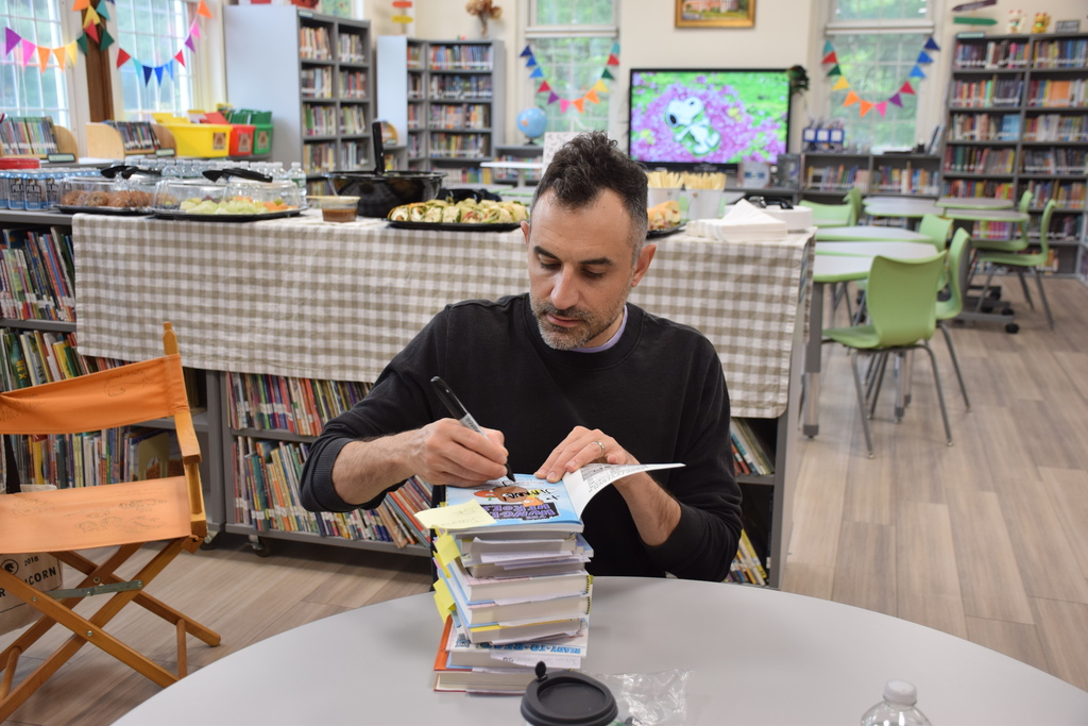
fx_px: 1179
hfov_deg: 49.5
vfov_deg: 34.2
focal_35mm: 39
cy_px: 363
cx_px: 544
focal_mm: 26
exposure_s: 1/60
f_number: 4
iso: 400
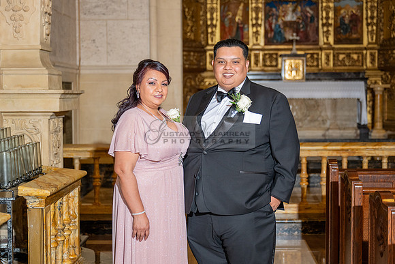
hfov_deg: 32.5
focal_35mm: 62
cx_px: 209
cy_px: 130
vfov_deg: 22.0
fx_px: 678
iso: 1000
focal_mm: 54
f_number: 2.8
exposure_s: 1/200
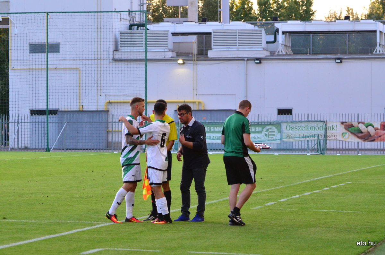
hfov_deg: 12.5
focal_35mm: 165
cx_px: 192
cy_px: 128
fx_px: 1761
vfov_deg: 8.3
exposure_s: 1/400
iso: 1250
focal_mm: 110
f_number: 5.6
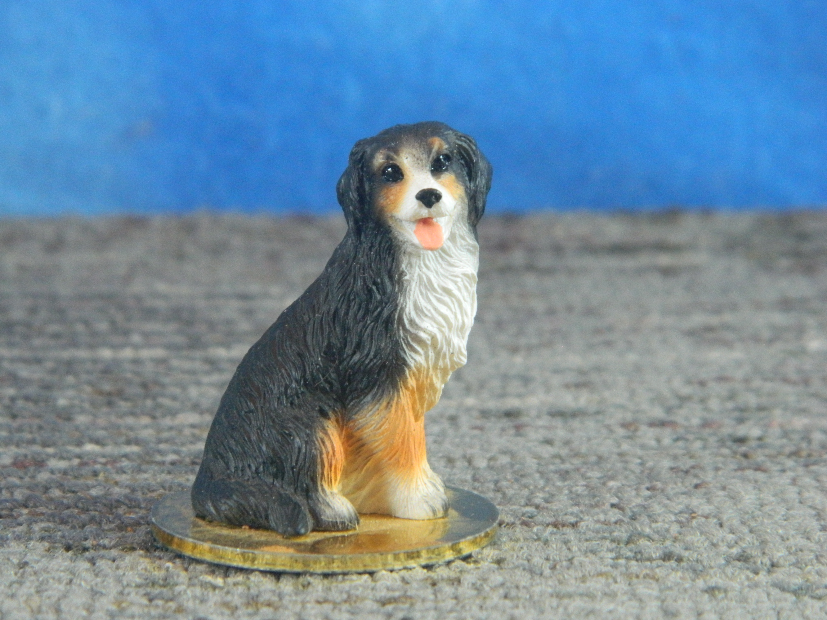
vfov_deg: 9.9
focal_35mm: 150
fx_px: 3584
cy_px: 310
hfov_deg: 13.2
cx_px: 414
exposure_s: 1/13
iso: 400
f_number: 4.9
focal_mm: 27
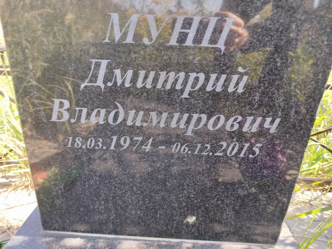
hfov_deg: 71.6
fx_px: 230
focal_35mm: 24
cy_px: 124
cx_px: 166
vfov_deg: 56.8
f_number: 1.7
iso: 50
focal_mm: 5.31
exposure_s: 1/103
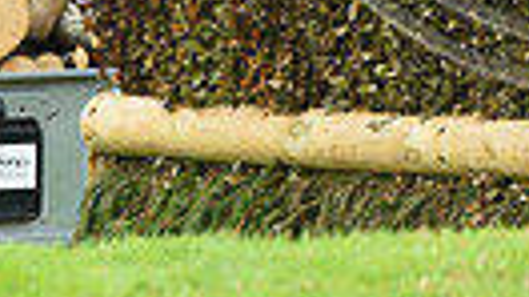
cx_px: 629
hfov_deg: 2.8
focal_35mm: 785
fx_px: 11002
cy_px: -373
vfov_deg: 1.5
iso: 1250
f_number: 5.6
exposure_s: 1/1250
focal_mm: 170
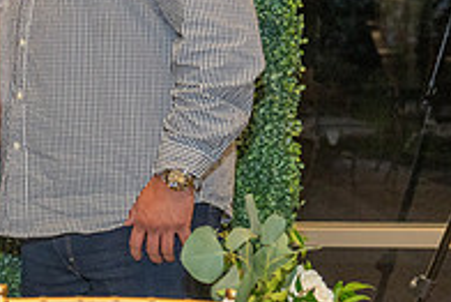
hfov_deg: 12.8
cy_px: 127
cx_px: -185
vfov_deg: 8.9
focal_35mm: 154
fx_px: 1931
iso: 800
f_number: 3.5
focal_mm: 42
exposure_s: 1/160
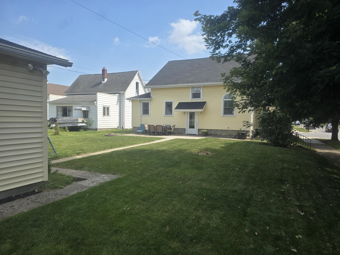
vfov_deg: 58.9
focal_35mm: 23
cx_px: 170
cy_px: 128
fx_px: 226
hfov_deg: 73.9
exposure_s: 1/2517
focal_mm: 6.3
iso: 80
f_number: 1.7
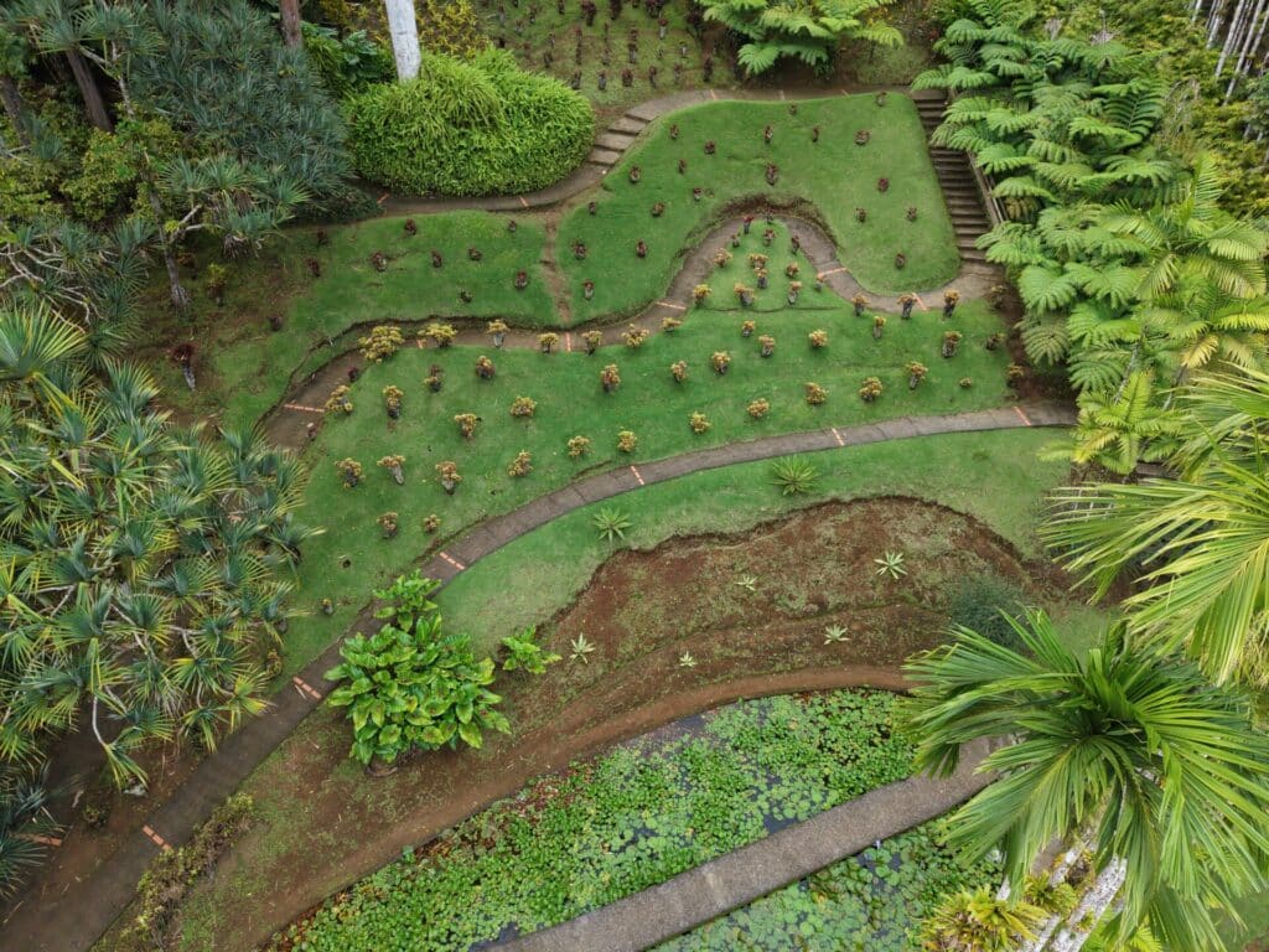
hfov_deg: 71.6
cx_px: 634
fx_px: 880
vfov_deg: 56.8
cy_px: 476
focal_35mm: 24
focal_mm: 8.67
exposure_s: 1/400
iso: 100
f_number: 1.8
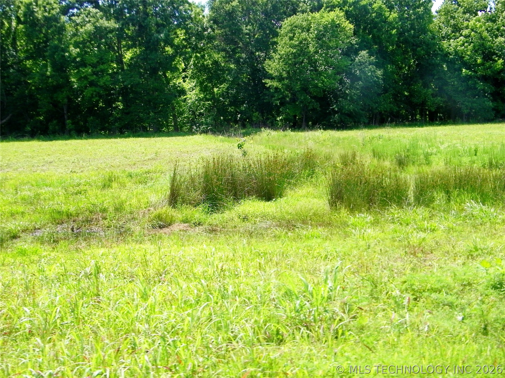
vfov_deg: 33.6
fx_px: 627
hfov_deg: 43.9
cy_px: 189
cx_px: 252
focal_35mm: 43
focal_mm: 7.7
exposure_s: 1/160
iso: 100
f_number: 7.8
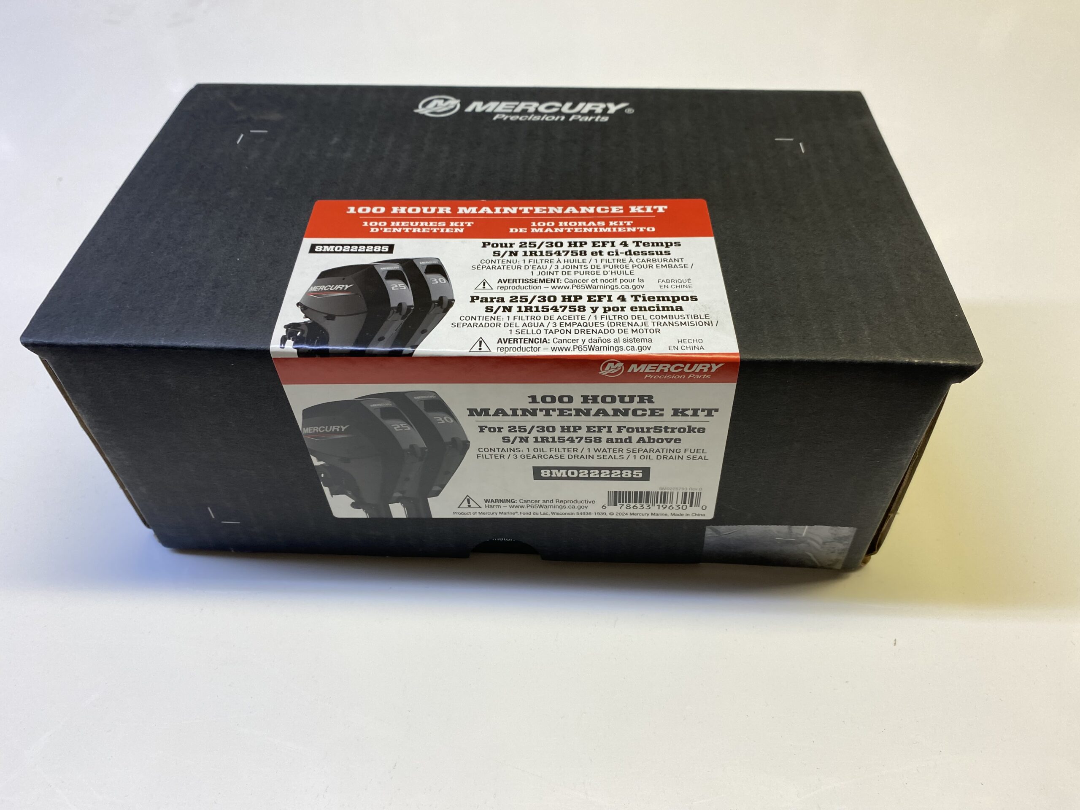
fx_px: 811
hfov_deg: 67.3
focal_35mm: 26
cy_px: 405
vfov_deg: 53.1
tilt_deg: -48.4
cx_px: 540
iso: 50
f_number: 1.8
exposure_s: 1/120
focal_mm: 4.25
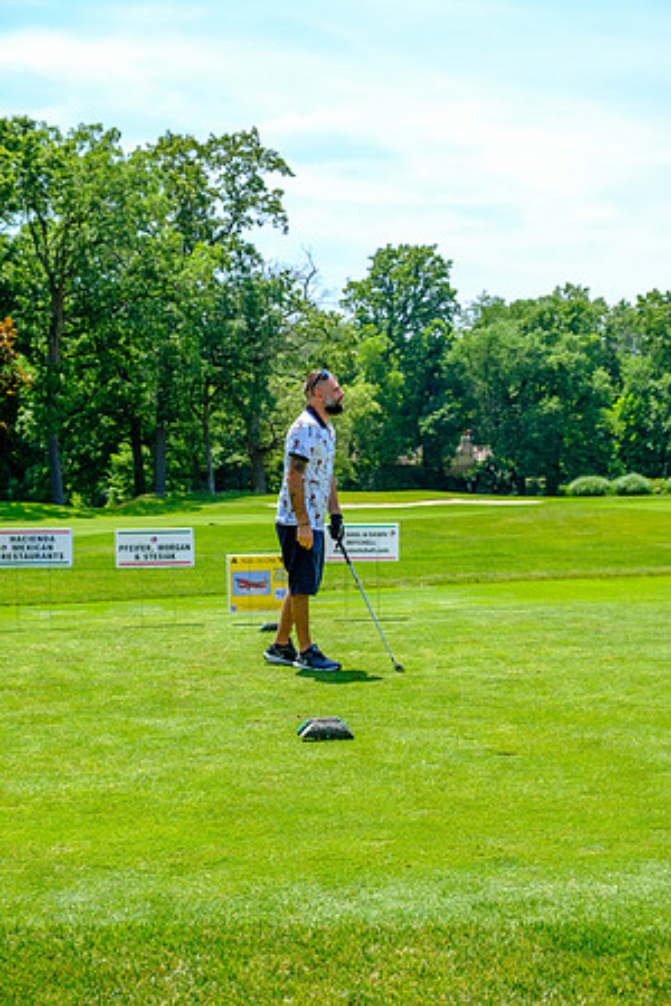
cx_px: 336
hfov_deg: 25.1
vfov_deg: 36.9
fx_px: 1510
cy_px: 503
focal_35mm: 54
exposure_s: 1/250
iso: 200
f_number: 5.6
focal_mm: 35.8
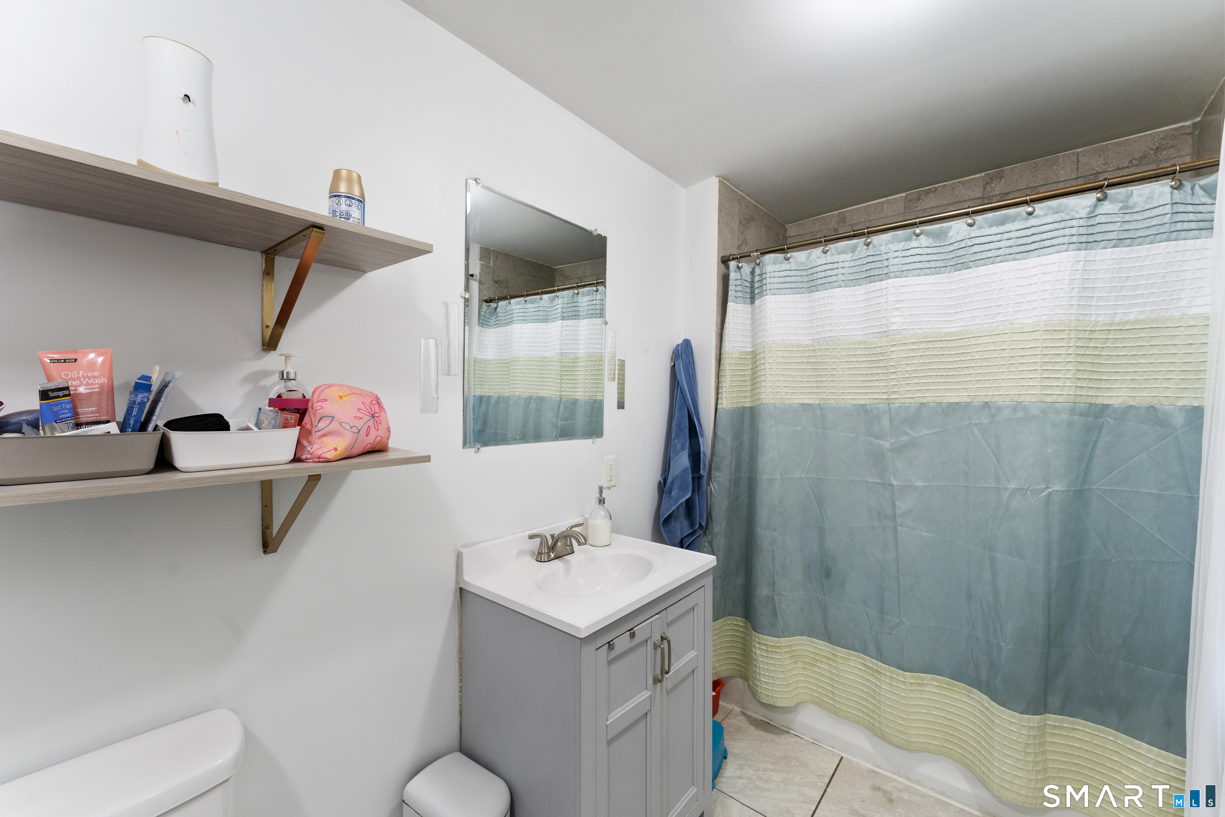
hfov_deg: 104.3
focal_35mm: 14
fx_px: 476
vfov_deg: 81.2
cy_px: 408
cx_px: 612
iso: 800
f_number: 8
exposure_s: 1/13
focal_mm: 14
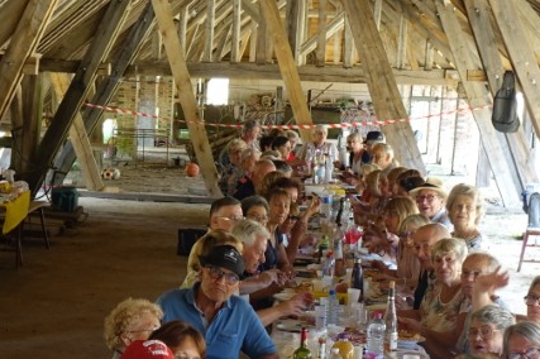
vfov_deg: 12.5
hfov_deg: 18.8
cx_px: 143
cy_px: 373
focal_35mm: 108
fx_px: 1619
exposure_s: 1/40
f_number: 2.8
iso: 125
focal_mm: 14.53
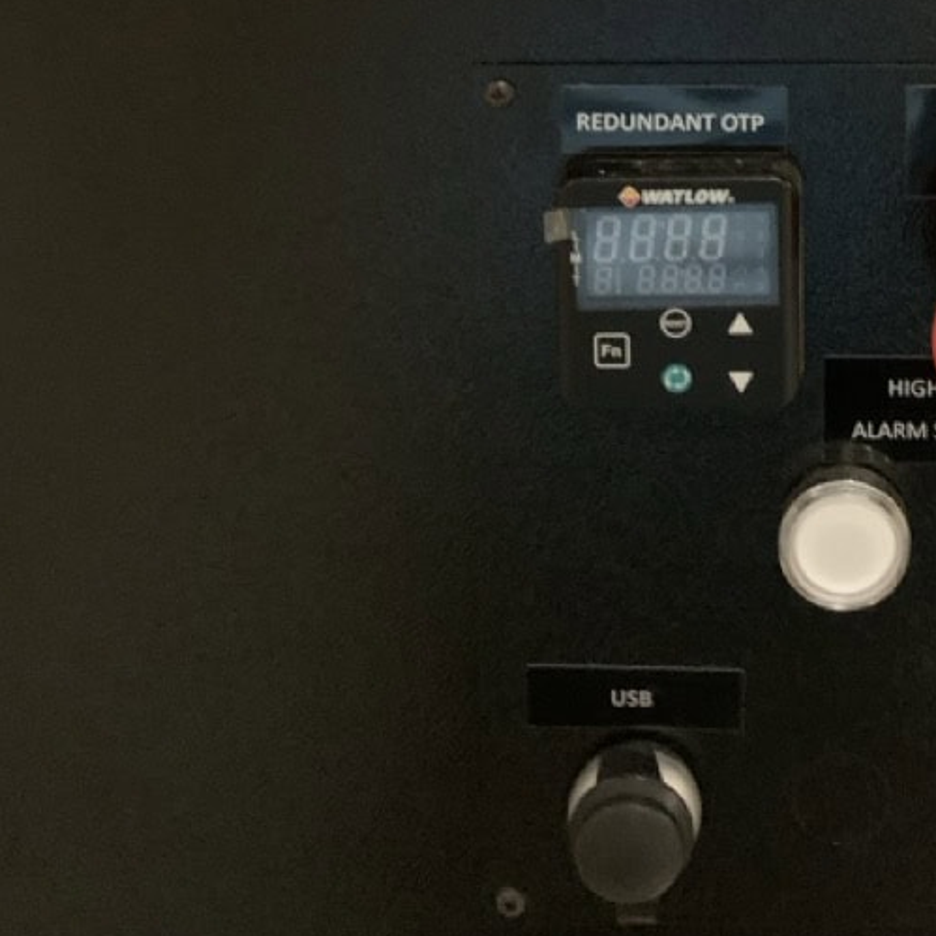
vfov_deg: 25.4
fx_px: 1805
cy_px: -253
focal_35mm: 59
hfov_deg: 27.9
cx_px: 852
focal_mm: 4.2
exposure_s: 1/16
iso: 1000
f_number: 1.8
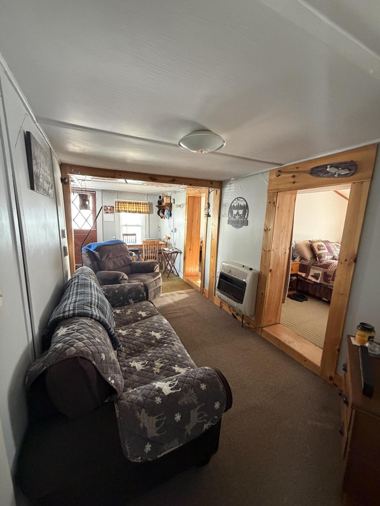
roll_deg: -3.1
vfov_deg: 102.1
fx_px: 205
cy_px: 253
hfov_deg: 85.7
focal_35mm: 14
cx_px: 190
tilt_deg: -9.6
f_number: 2.2
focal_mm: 2.22
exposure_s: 1/60
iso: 640
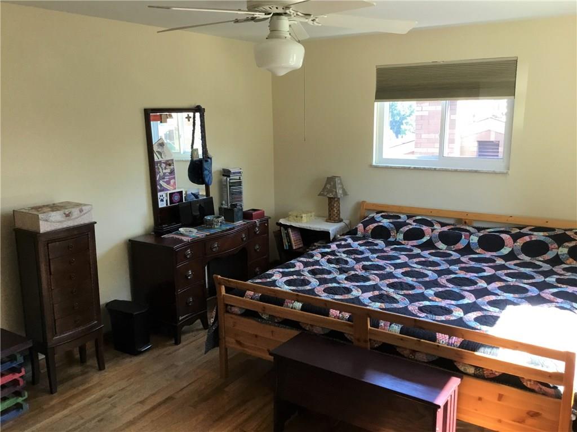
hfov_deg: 58.4
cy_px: 216
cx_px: 288
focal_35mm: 31
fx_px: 517
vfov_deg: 45.4
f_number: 2.4
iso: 40
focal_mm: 3.3
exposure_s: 1/30
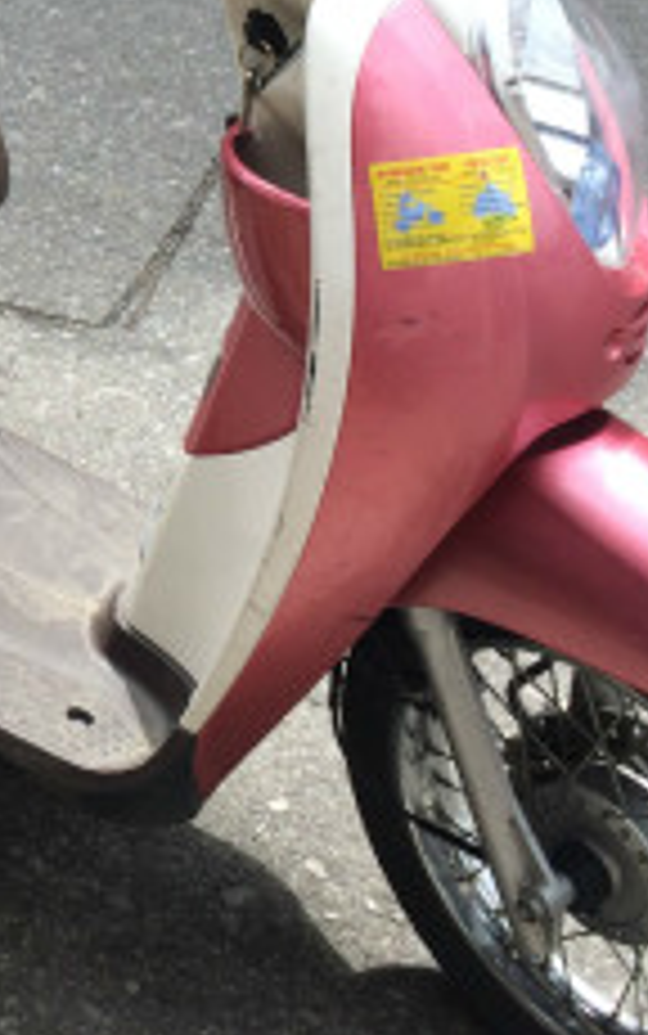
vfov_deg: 24.2
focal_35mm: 83
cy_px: 94
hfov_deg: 14.6
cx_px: -351
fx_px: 2342
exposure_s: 1/873
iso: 32
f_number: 2.2
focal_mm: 4.12
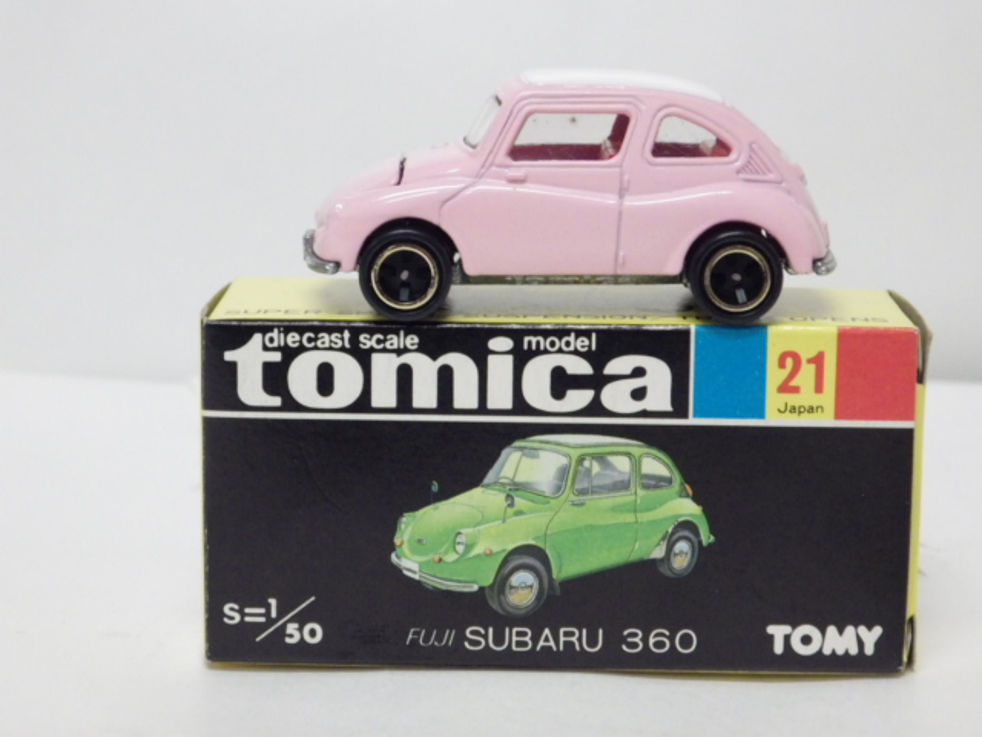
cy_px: 368
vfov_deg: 17.0
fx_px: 2468
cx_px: 491
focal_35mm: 87
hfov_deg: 22.5
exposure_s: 1/30
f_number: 4.4
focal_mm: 15.6
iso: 800
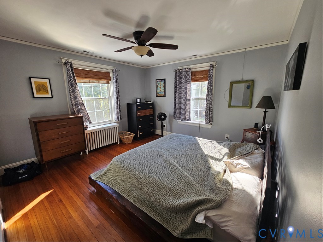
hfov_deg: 106.2
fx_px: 121
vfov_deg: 89.9
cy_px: 121
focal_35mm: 13
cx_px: 162
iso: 80
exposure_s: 1/120
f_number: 2.2
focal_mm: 2.2
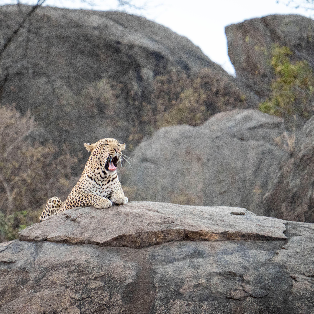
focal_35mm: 1119
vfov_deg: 1.6
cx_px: 44
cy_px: 150
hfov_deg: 1.6
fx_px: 11484
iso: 3200
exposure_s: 1/100
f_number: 6.3
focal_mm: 600
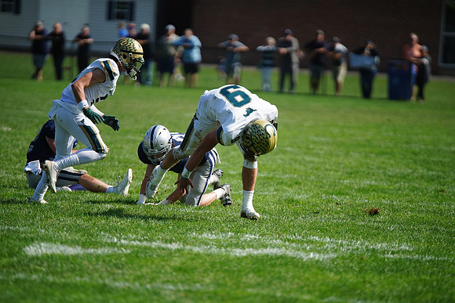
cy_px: 152
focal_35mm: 300
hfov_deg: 6.9
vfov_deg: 4.6
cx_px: 228
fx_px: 3792
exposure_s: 1/4000
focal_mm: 300
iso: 400
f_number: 2.8
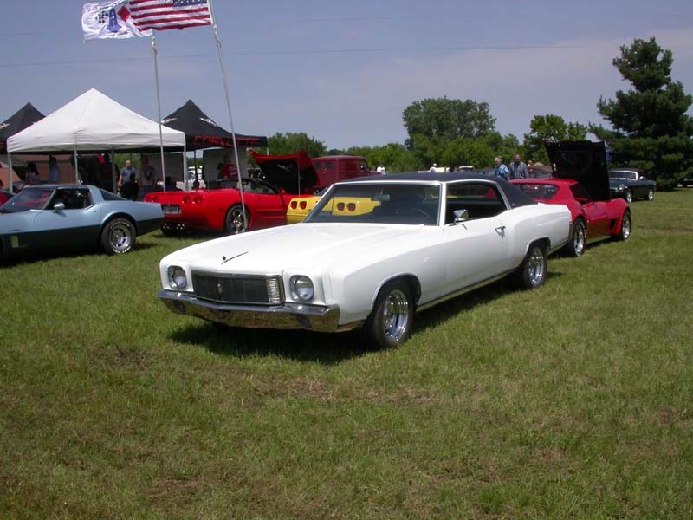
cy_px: 260
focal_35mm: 38
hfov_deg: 49.0
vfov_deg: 37.7
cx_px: 346
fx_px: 761
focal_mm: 7.85
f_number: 7.5
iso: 100
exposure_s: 1/562
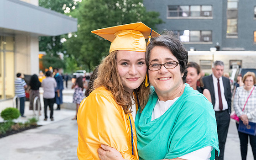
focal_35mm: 60
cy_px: 84
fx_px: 418
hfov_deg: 33.9
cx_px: 150
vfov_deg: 21.6
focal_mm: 45
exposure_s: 1/50
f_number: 4
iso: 2200
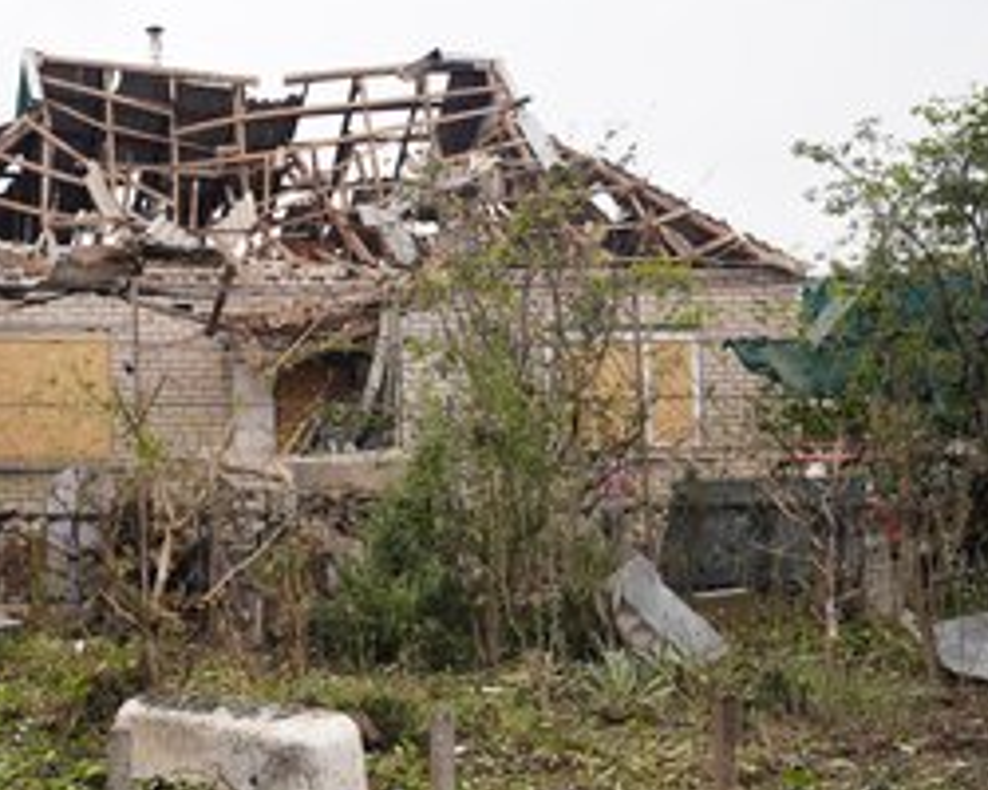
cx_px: 245
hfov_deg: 29.5
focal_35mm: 63
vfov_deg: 24.1
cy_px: 500
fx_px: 1842
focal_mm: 42
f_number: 6.3
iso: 80
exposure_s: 1/100
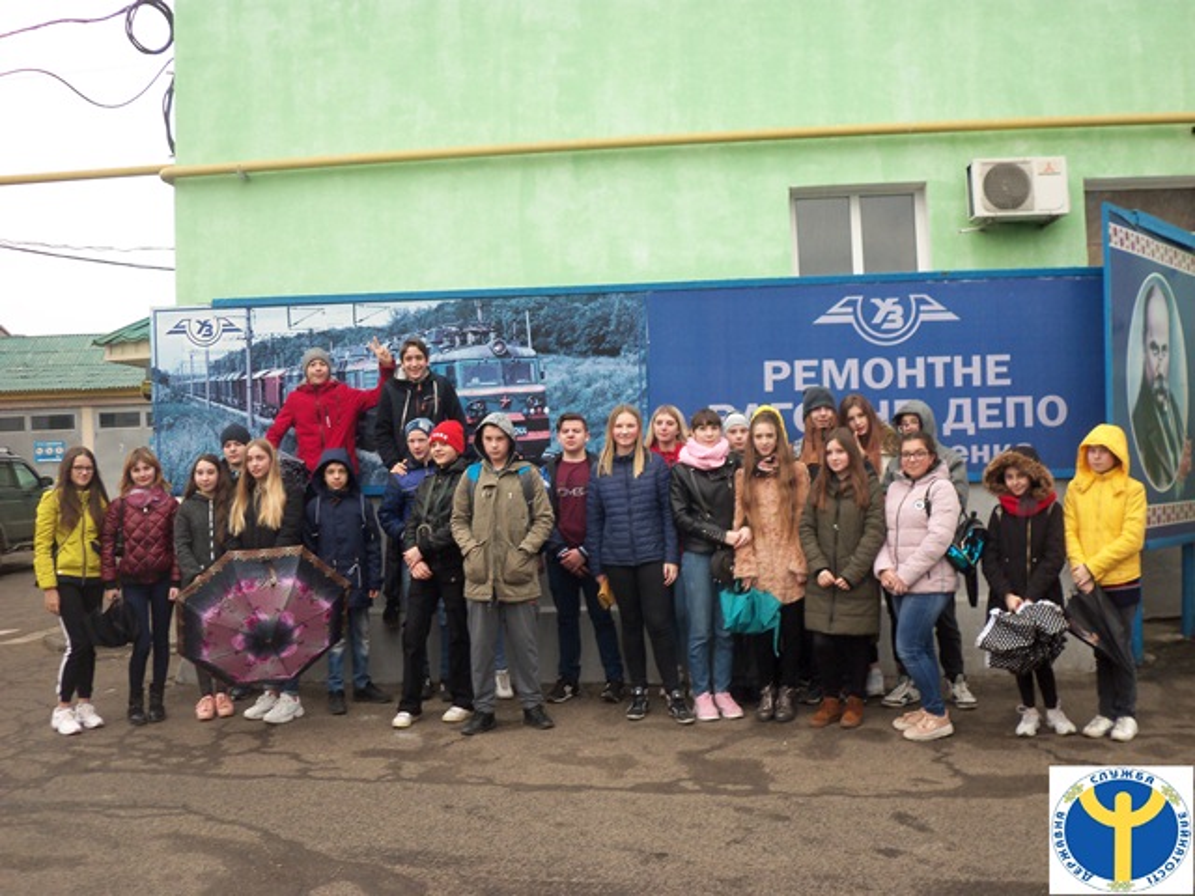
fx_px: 1174
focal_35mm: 34
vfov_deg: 41.8
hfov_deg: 54.0
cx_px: 598
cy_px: 448
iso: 80
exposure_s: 1/80
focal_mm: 5.7
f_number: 2.9
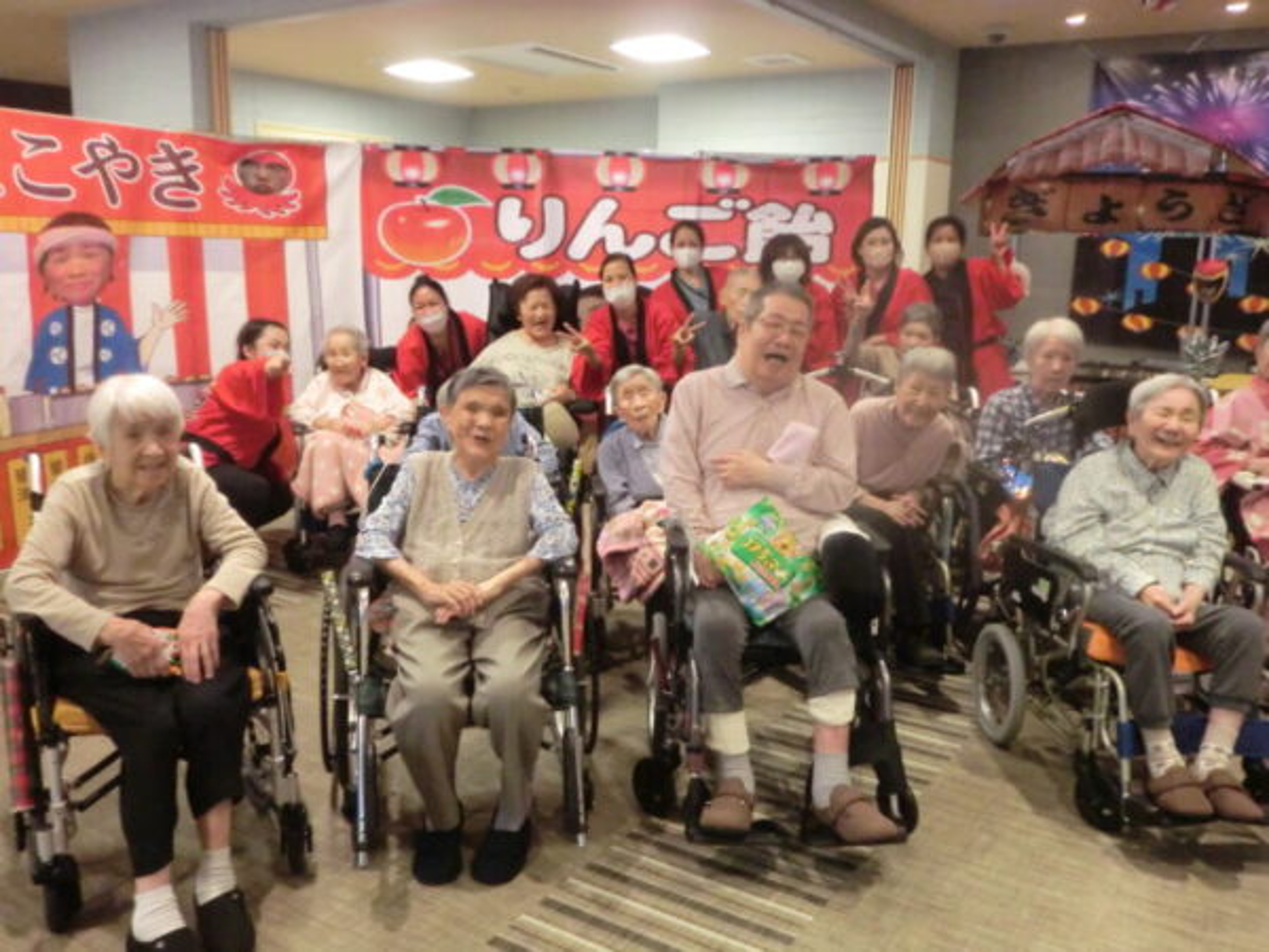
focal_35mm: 31
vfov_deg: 45.4
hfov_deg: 58.4
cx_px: 634
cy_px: 476
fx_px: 1136
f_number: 2.9
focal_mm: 5.64
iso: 500
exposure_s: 1/60
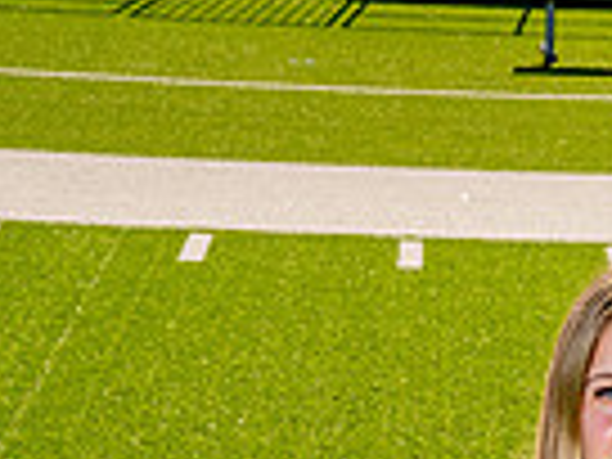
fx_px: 2652
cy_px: 1004
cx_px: 558
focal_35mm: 150
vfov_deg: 9.1
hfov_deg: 13.0
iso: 320
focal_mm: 47
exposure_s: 1/250
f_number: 10
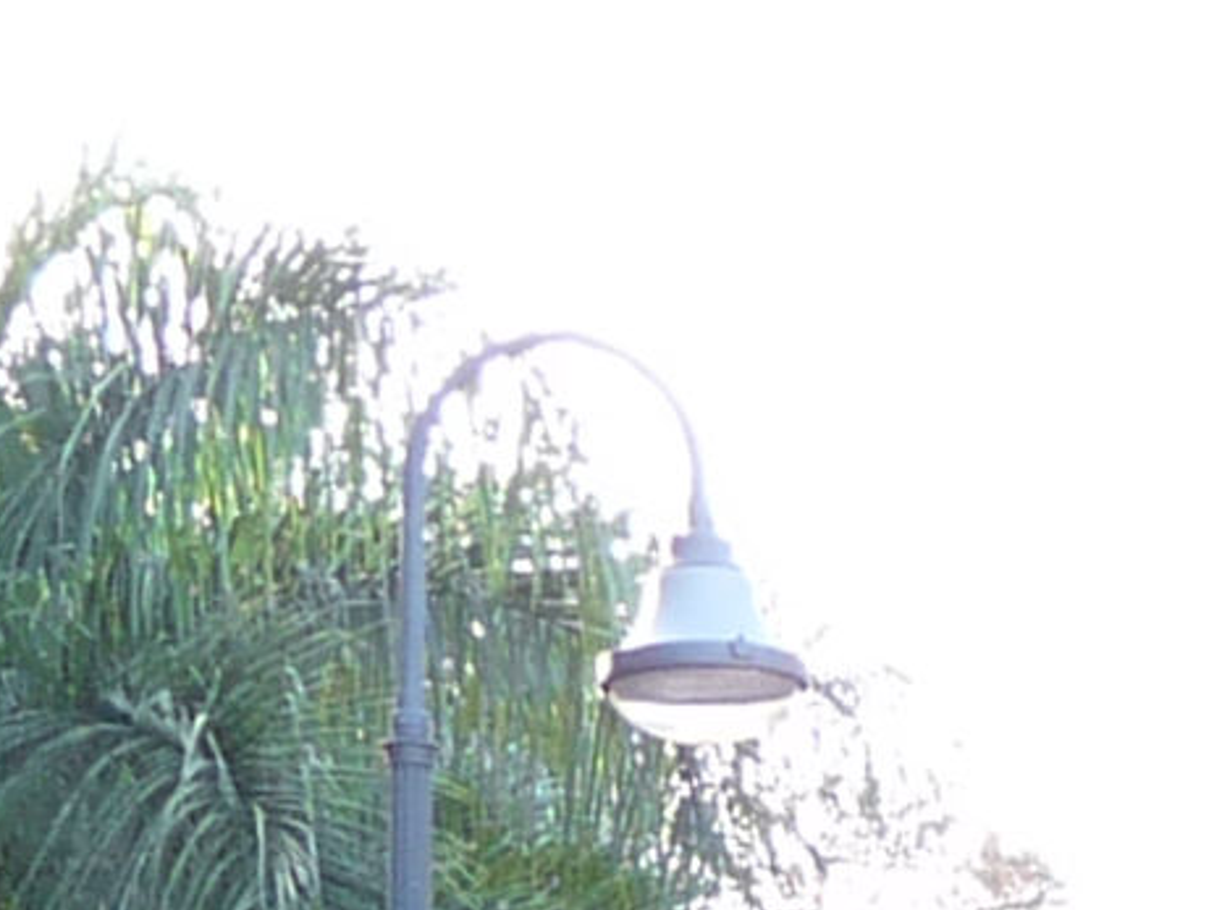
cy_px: 2279
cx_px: 2250
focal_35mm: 238
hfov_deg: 8.0
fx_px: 8345
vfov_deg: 6.0
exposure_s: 1/80
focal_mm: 5.4
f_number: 3
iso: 100
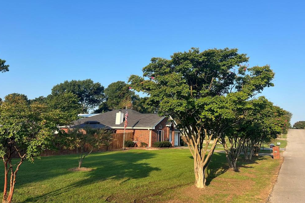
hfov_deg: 65.5
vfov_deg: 46.3
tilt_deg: +11.6
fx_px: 237
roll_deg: -2.8
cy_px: 88
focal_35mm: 28
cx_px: 155
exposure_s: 1/2045
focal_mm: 5.7
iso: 50
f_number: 1.5
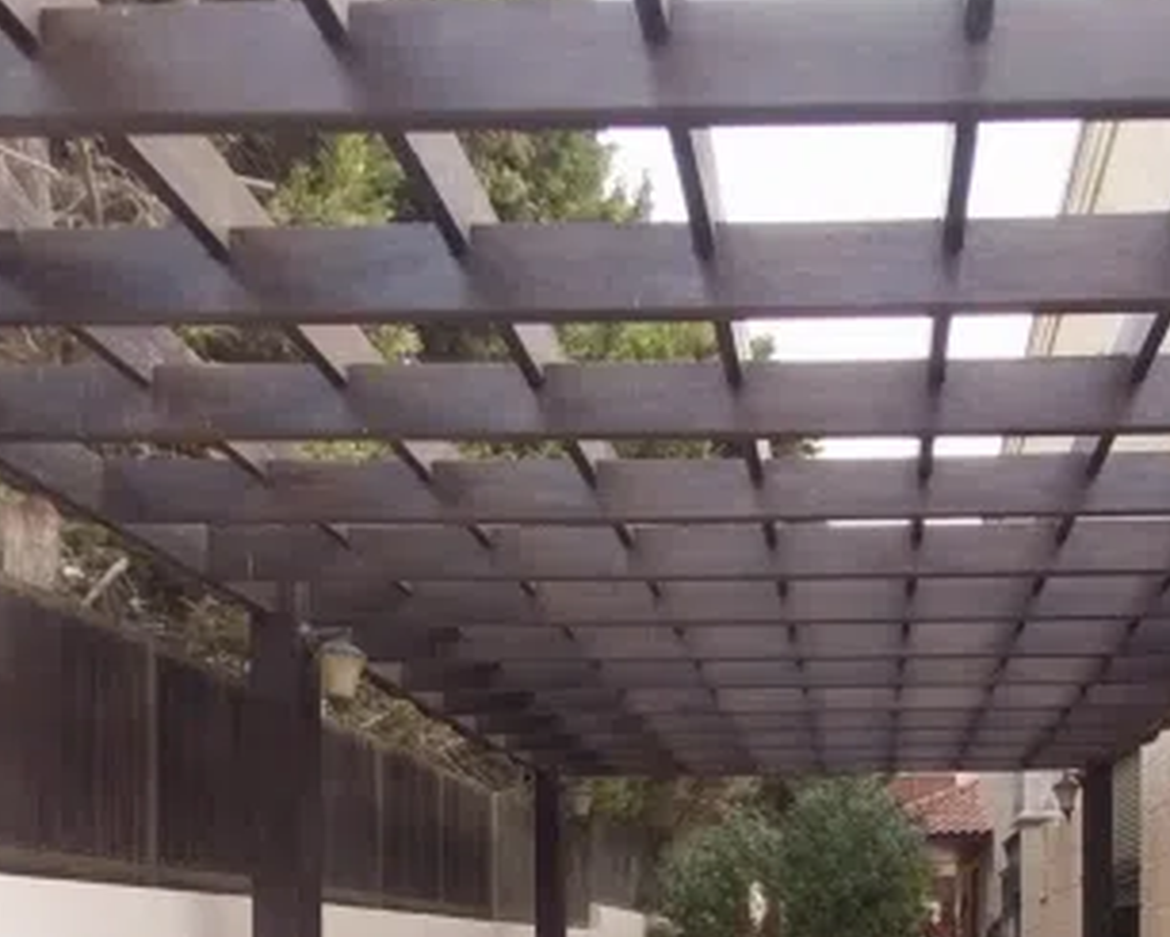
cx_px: 879
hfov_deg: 57.3
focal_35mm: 29
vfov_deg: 42.4
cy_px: 958
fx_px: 1005
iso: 64
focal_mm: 1.3
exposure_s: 1/339
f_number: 2.2
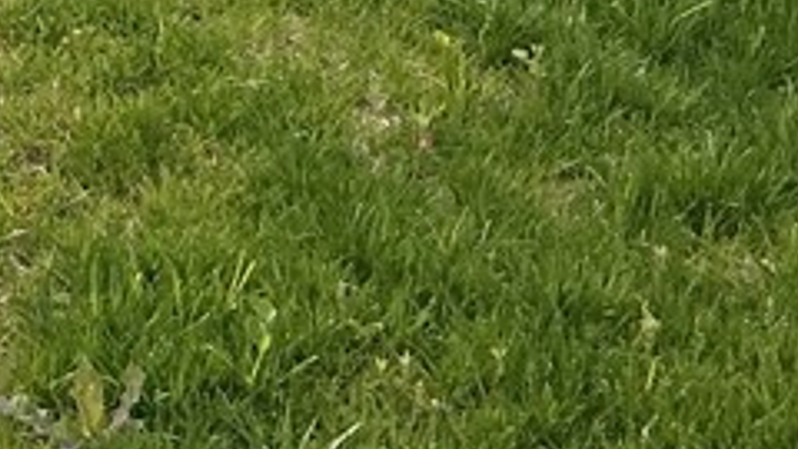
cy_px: -728
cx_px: -628
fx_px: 2857
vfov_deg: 8.1
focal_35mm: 135
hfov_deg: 14.1
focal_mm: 3
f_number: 1.8
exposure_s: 1/2320
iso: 25
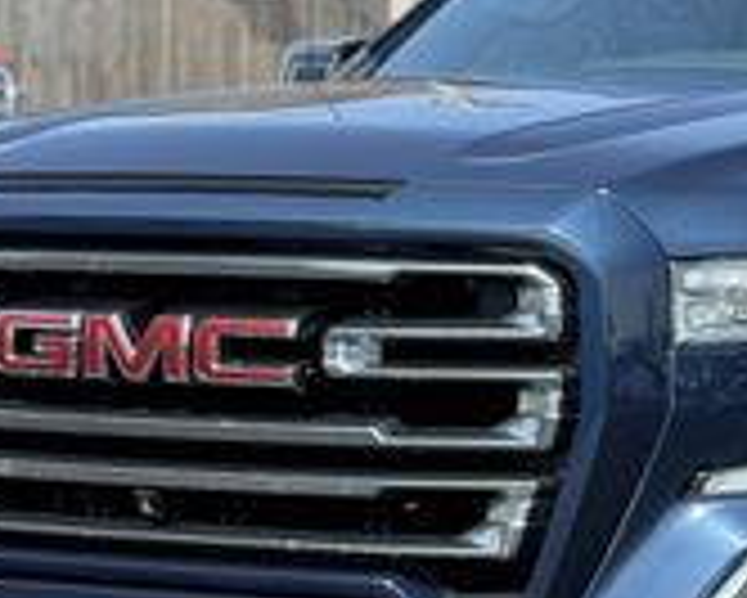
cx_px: 976
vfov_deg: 8.5
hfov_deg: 10.4
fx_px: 4004
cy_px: 459
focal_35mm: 181
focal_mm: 6.76
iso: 64
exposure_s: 1/1330
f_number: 1.78
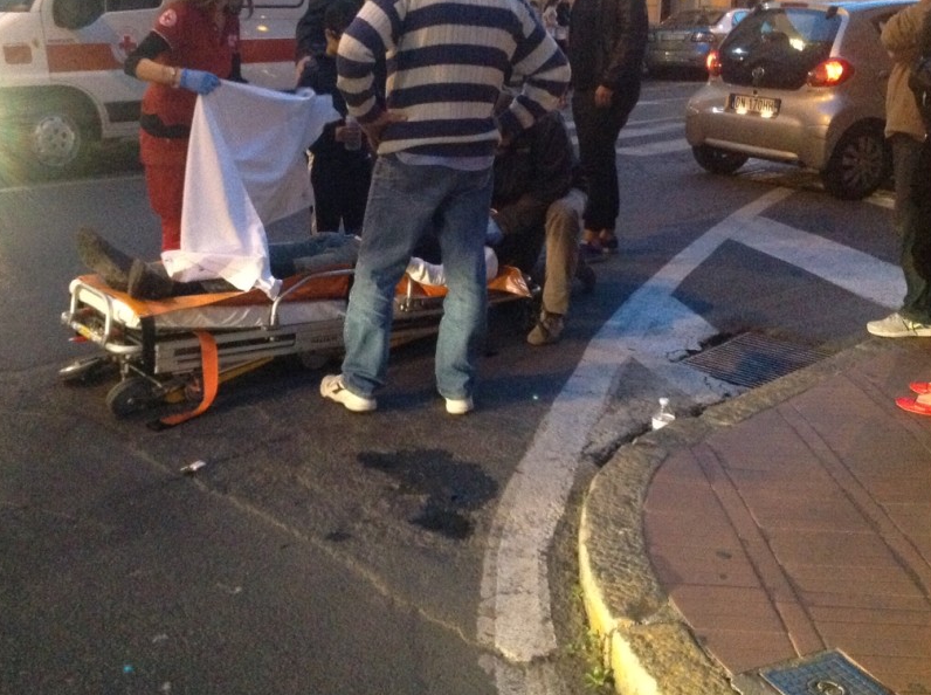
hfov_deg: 42.1
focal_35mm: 45
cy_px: 262
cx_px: 423
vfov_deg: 31.9
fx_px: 1208
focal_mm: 4.28
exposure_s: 1/17
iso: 800
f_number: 2.4
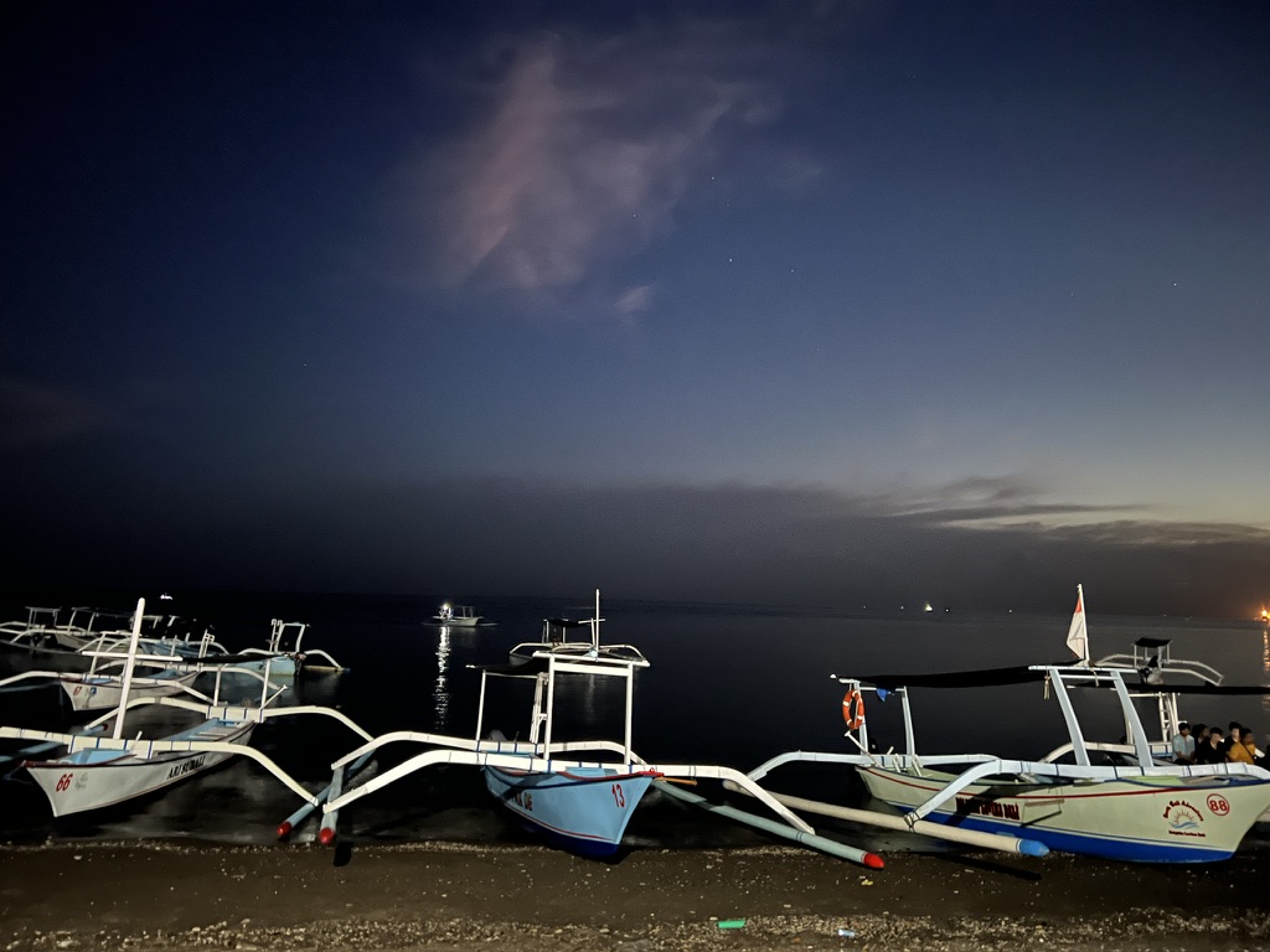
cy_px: 476
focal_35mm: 26
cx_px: 635
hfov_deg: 67.3
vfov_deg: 53.1
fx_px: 954
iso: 2500
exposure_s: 1/5
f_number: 1.5
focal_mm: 5.7
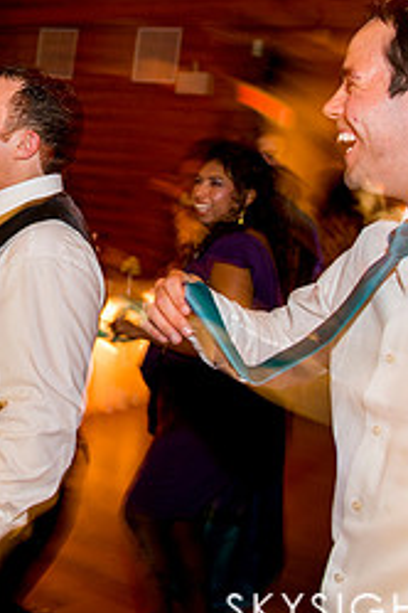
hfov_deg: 22.6
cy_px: 193
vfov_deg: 35.2
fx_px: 952
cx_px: -57
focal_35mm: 56
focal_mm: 24
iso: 1000
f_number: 2.8
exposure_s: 1/8
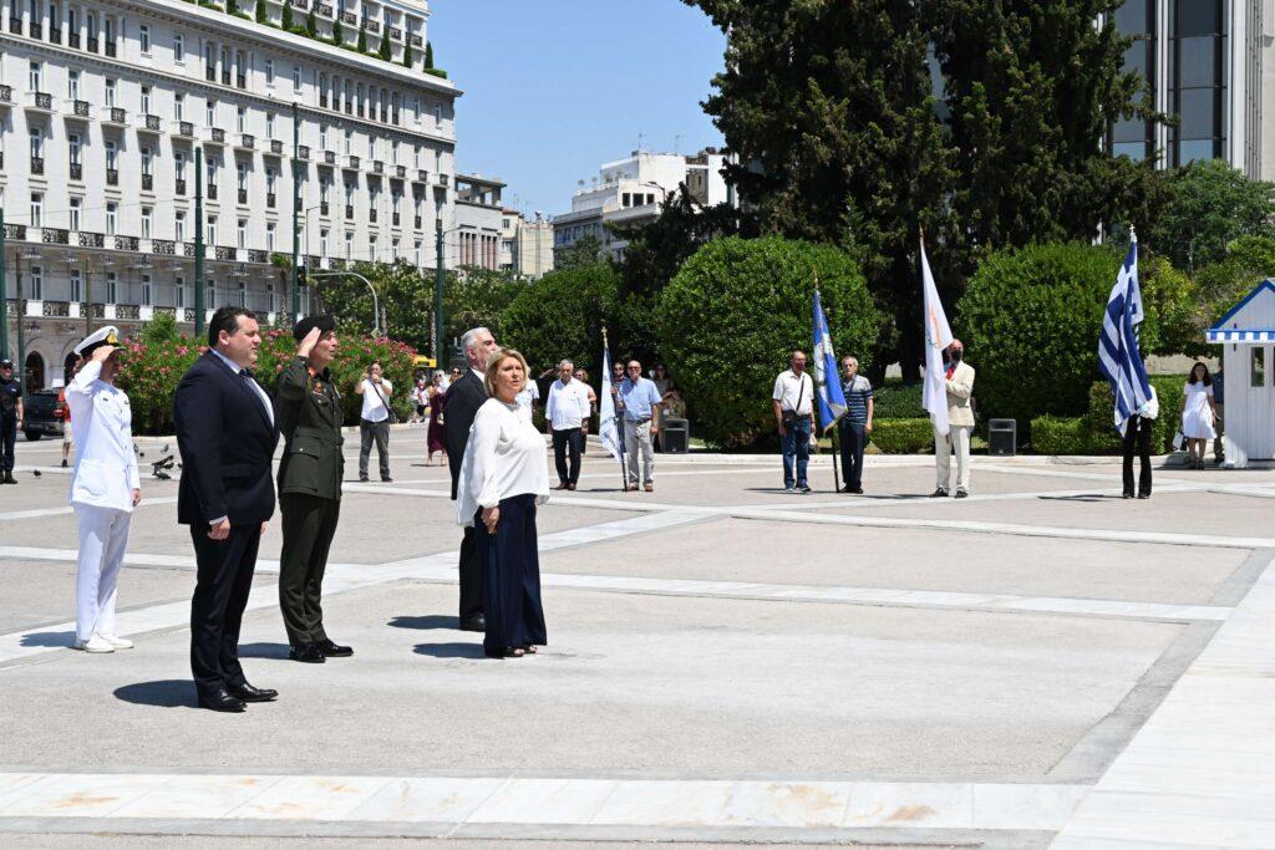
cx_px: 638
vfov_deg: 24.6
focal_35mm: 55
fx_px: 1948
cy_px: 425
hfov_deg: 36.2
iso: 200
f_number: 6.3
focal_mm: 37
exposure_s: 1/1000
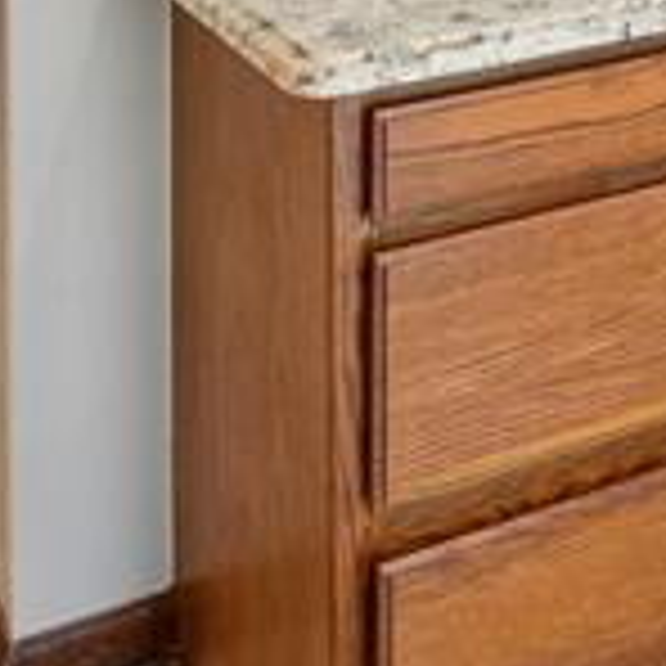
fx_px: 1916
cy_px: -531
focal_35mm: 88
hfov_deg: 17.4
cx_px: 1058
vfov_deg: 16.5
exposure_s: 1/8
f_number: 8
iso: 400
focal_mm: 10
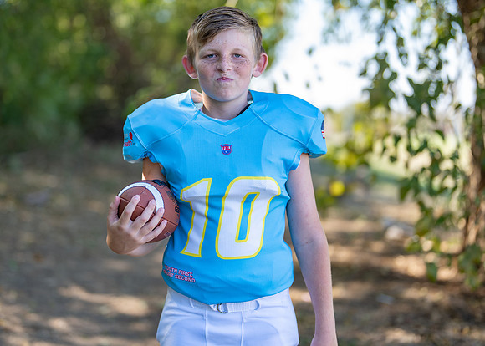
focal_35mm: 60
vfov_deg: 23.8
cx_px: 226
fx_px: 821
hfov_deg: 32.9
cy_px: 150
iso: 100
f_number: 1.2
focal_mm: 50
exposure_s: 1/1250
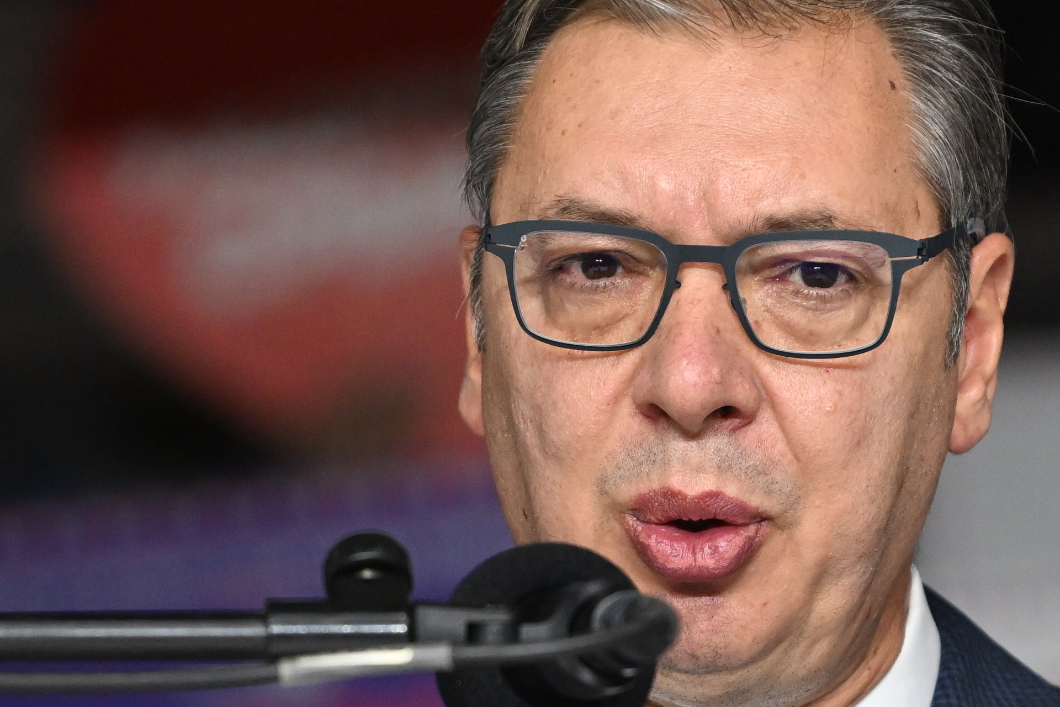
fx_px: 5888
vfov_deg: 6.9
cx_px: 530
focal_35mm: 200
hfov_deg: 10.3
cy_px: 354
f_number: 4
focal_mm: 200
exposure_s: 1/1000
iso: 2000
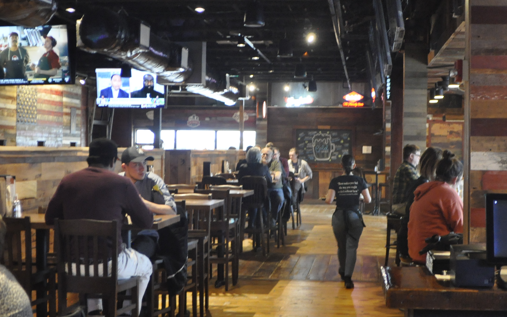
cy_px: 149
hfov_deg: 32.9
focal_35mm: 62
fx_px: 857
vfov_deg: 21.0
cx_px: 283
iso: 2500
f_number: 3.8
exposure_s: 1/30
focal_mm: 28
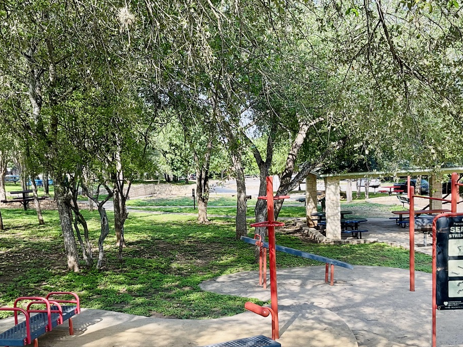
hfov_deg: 41.2
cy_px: 232
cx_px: 239
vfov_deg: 31.3
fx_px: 615
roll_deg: +3.5
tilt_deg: -8.6
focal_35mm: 46
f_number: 1.8
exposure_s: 1/372
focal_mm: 3
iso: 16
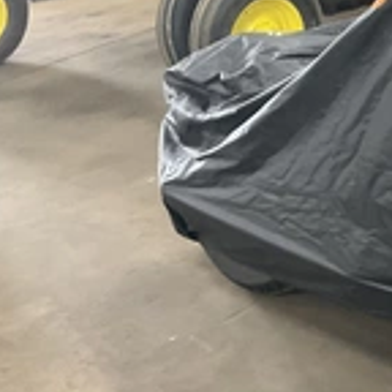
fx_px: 910
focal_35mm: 71
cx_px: 493
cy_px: 150
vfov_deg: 24.3
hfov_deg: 22.1
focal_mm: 3
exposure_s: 1/31
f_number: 1.8
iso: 320
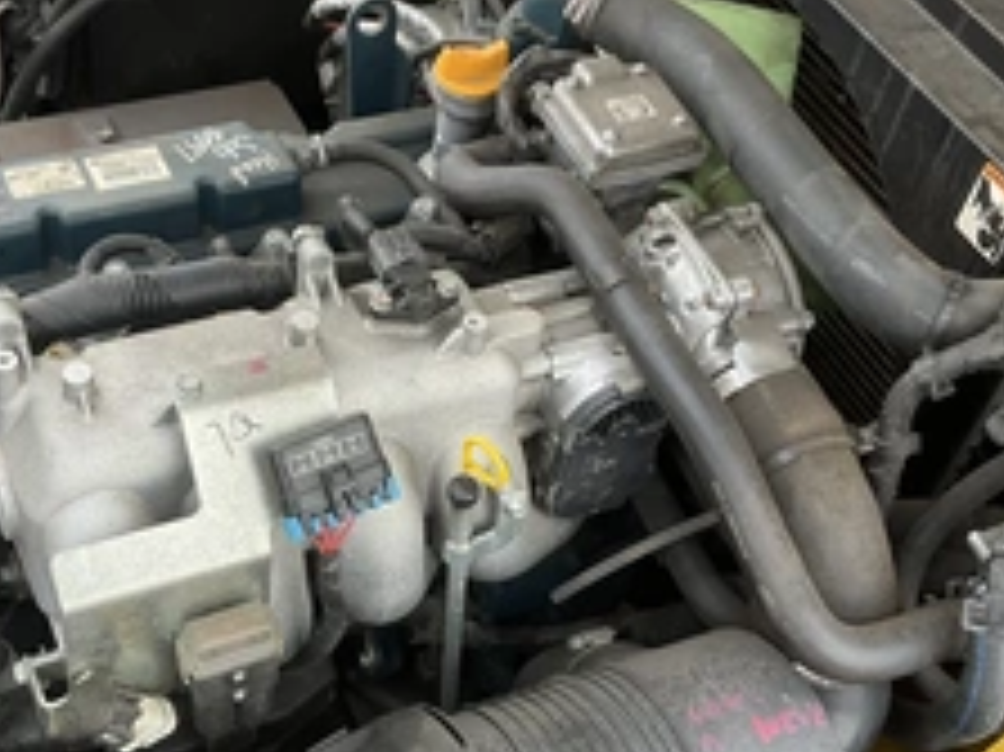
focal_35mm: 52
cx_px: 374
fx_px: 1507
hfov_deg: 36.6
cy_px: 455
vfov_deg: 27.9
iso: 20
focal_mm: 3
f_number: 1.8
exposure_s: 1/122
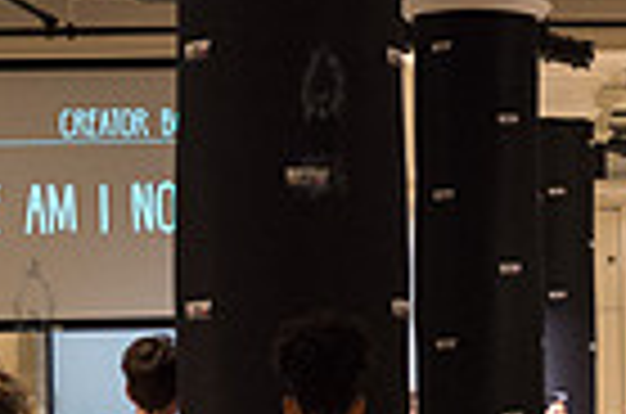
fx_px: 2325
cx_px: 901
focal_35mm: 134
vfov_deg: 10.2
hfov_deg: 14.4
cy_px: 335
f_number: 3.5
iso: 3200
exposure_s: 1/250
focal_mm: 32
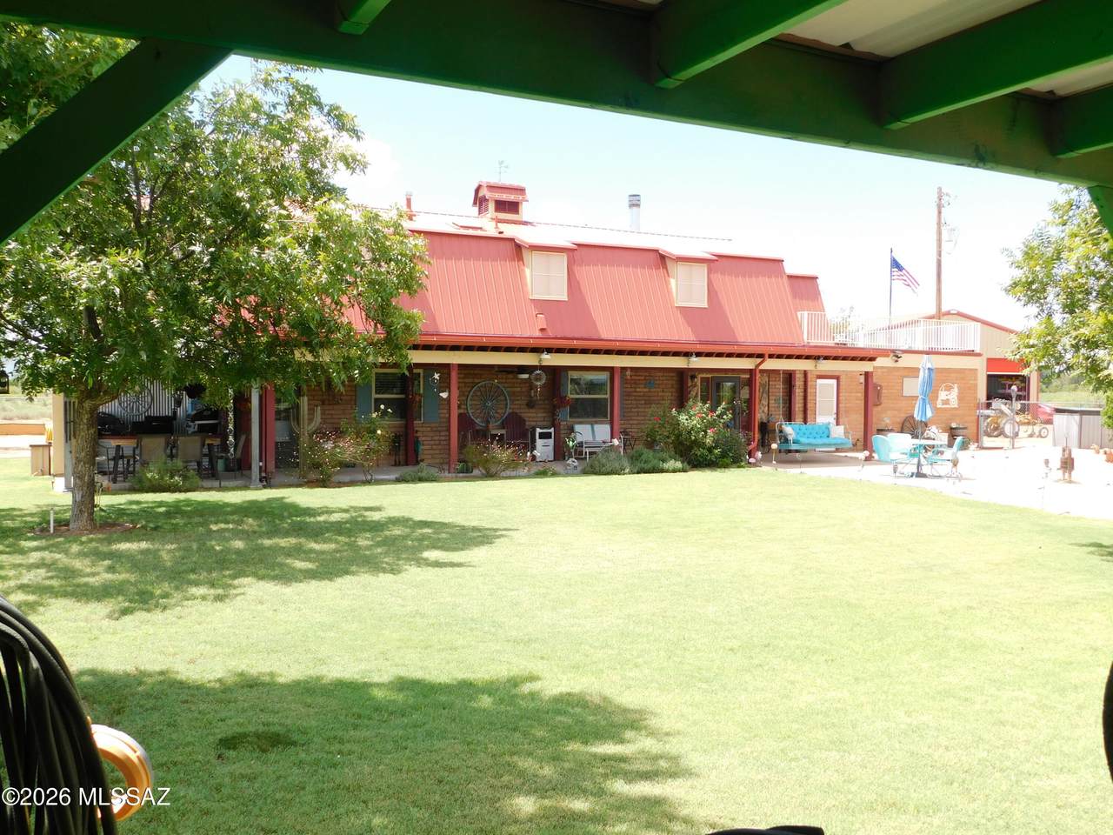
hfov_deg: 60.0
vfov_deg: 46.8
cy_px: 418
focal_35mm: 30
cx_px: 556
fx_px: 965
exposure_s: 1/400
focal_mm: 5.3
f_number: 3.2
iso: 125
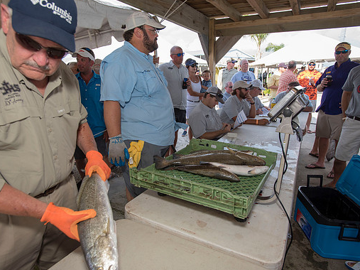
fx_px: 229
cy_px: 134
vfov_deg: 61.1
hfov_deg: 76.3
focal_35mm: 22
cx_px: 168
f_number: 5.6
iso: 250
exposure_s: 1/200
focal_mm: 20
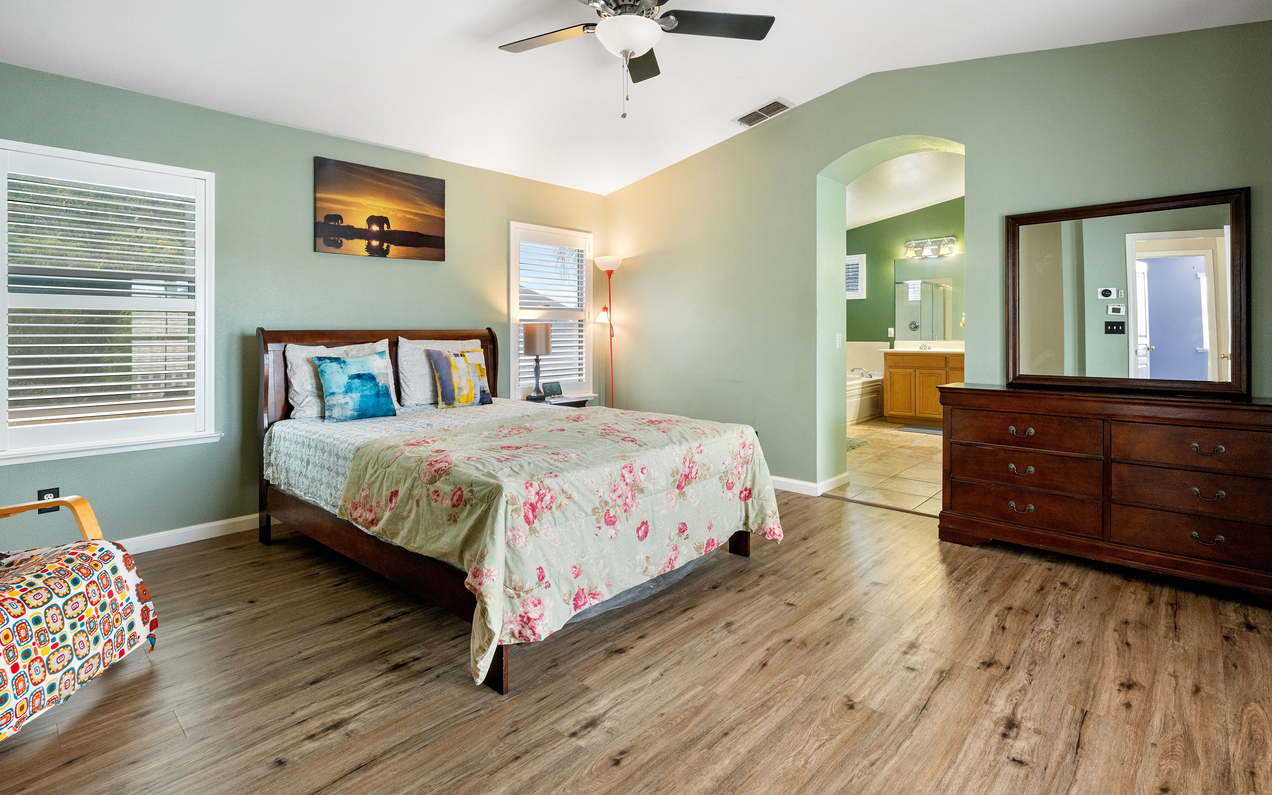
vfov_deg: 67.9
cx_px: 623
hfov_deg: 94.3
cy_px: 371
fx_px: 589
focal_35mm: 17
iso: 400
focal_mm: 16
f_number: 9
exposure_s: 1/10
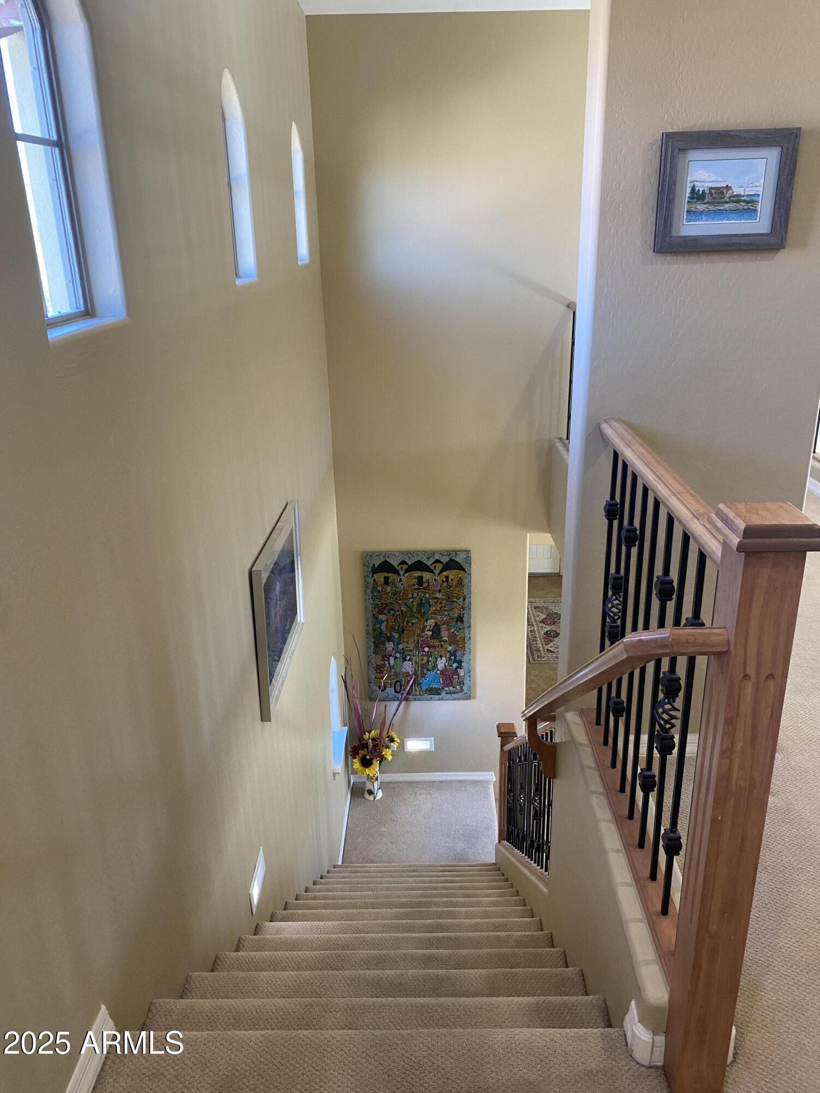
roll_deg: +1.3
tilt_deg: -20.5
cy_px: 546
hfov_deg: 53.1
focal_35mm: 26
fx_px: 821
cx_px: 410
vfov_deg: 67.3
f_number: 1.8
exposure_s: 1/60
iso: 100
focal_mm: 4.25
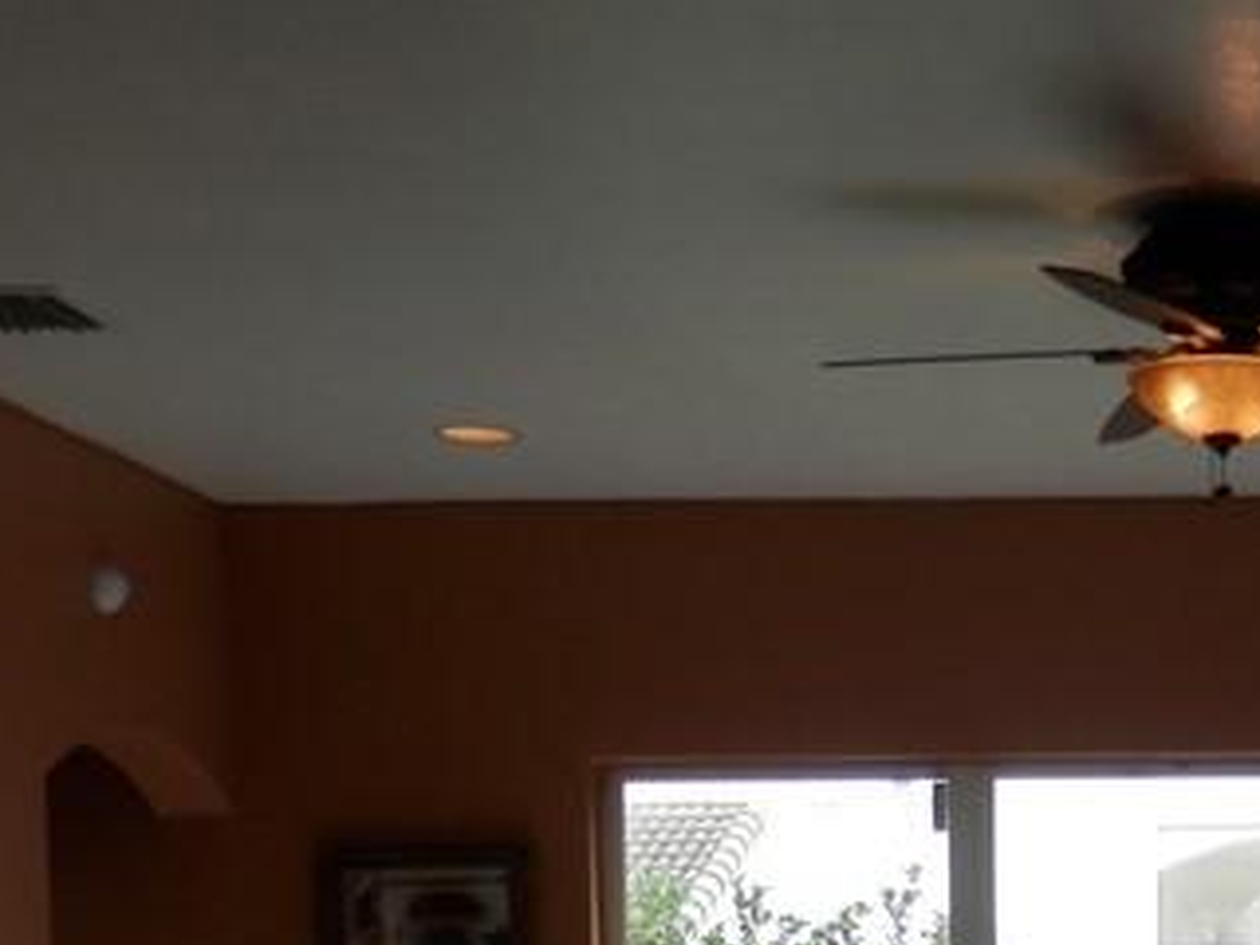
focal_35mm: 80
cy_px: 1248
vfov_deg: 17.3
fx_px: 2912
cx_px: 1410
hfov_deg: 22.9
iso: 80
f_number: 3
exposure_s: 1/125
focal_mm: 4.5
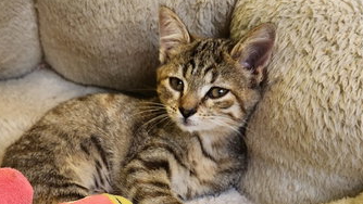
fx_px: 481
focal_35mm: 50
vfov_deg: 22.2
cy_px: 244
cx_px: 102
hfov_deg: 40.4
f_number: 1.8
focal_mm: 5.4
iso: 125
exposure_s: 1/120
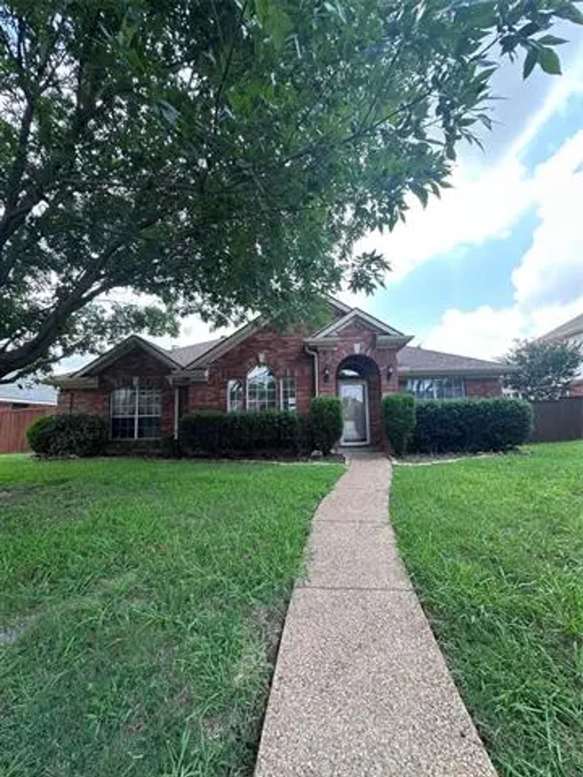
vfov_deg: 102.1
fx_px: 314
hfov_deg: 85.7
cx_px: 292
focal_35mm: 14
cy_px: 388
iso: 40
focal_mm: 2.22
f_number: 2.2
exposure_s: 1/270
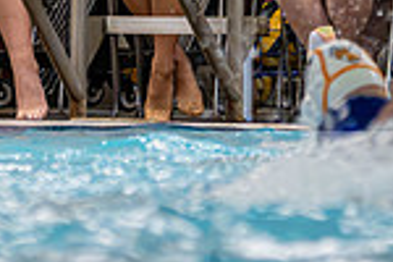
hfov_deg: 2.1
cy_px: -233
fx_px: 10883
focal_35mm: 997
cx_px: -58
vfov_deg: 1.4
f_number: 4
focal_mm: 175
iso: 11400
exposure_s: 1/1000
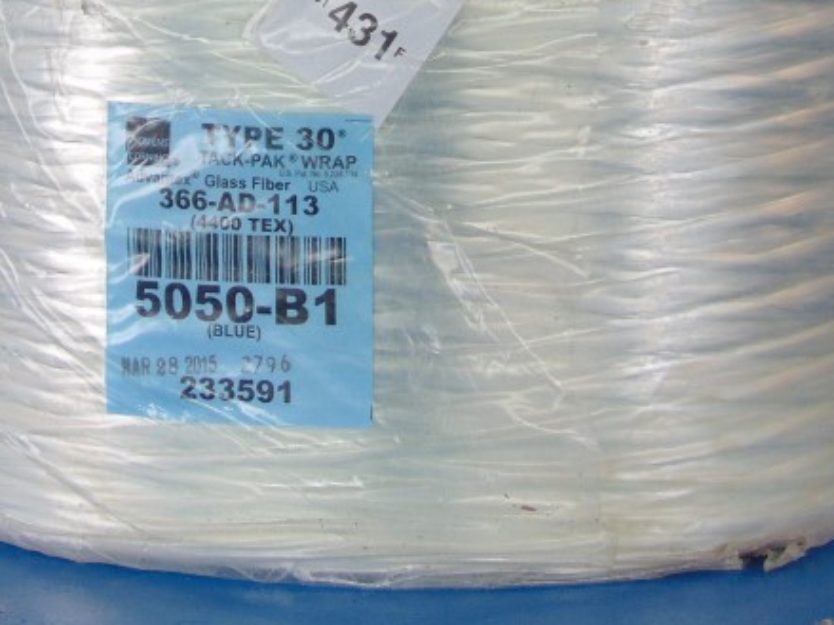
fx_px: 3372
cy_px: -44
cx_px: 393
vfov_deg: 10.5
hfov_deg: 14.1
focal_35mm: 140
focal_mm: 10.8
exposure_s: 1/60
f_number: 3.6
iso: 80
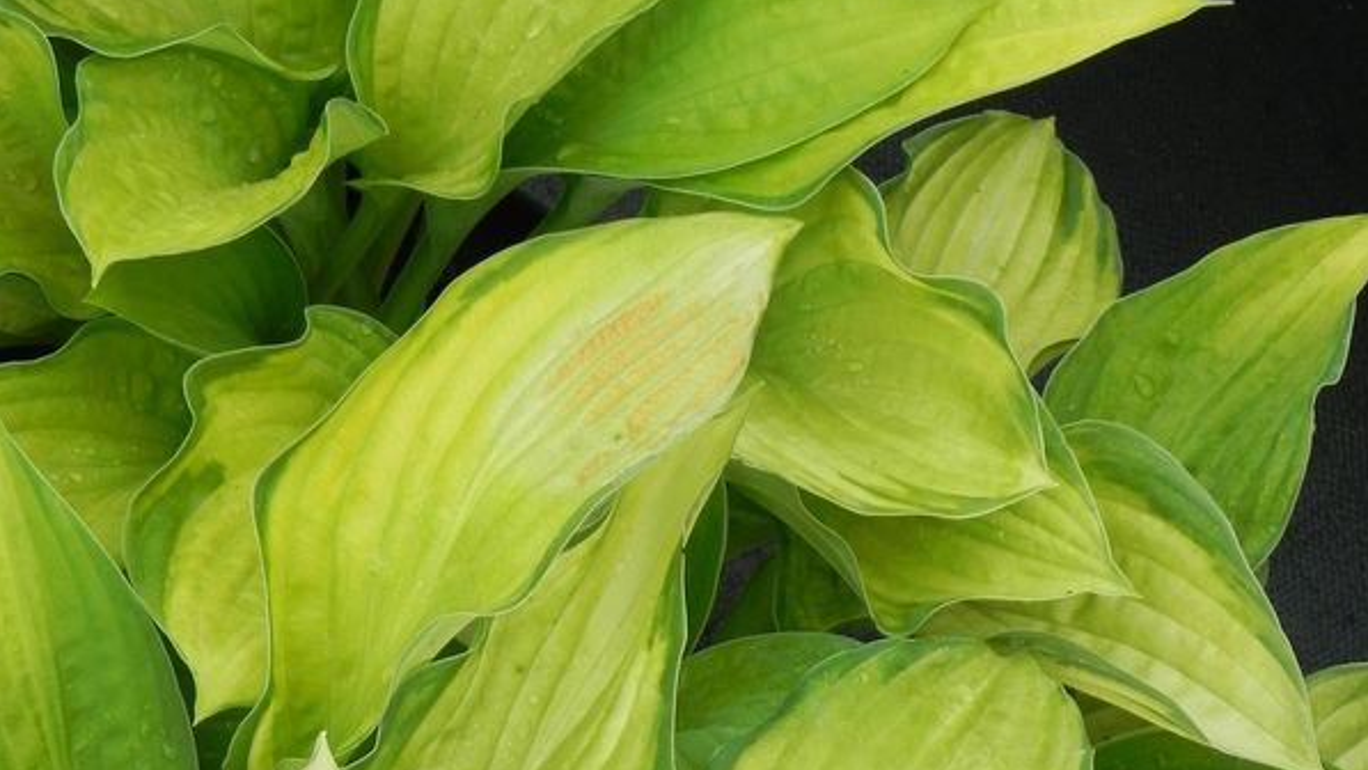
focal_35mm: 124
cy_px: 889
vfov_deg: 9.7
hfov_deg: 17.3
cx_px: 685
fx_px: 4499
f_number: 4.5
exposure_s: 1/500
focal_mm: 15.1
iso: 160
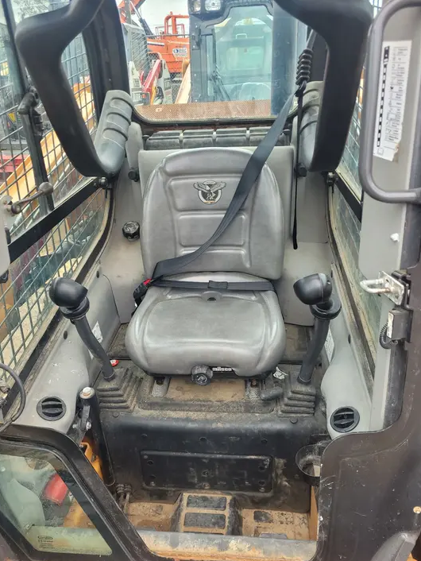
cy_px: 289
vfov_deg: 65.3
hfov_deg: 51.4
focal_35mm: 27
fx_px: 438
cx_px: 207
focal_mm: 5.4
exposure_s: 1/126
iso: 40
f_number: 1.8
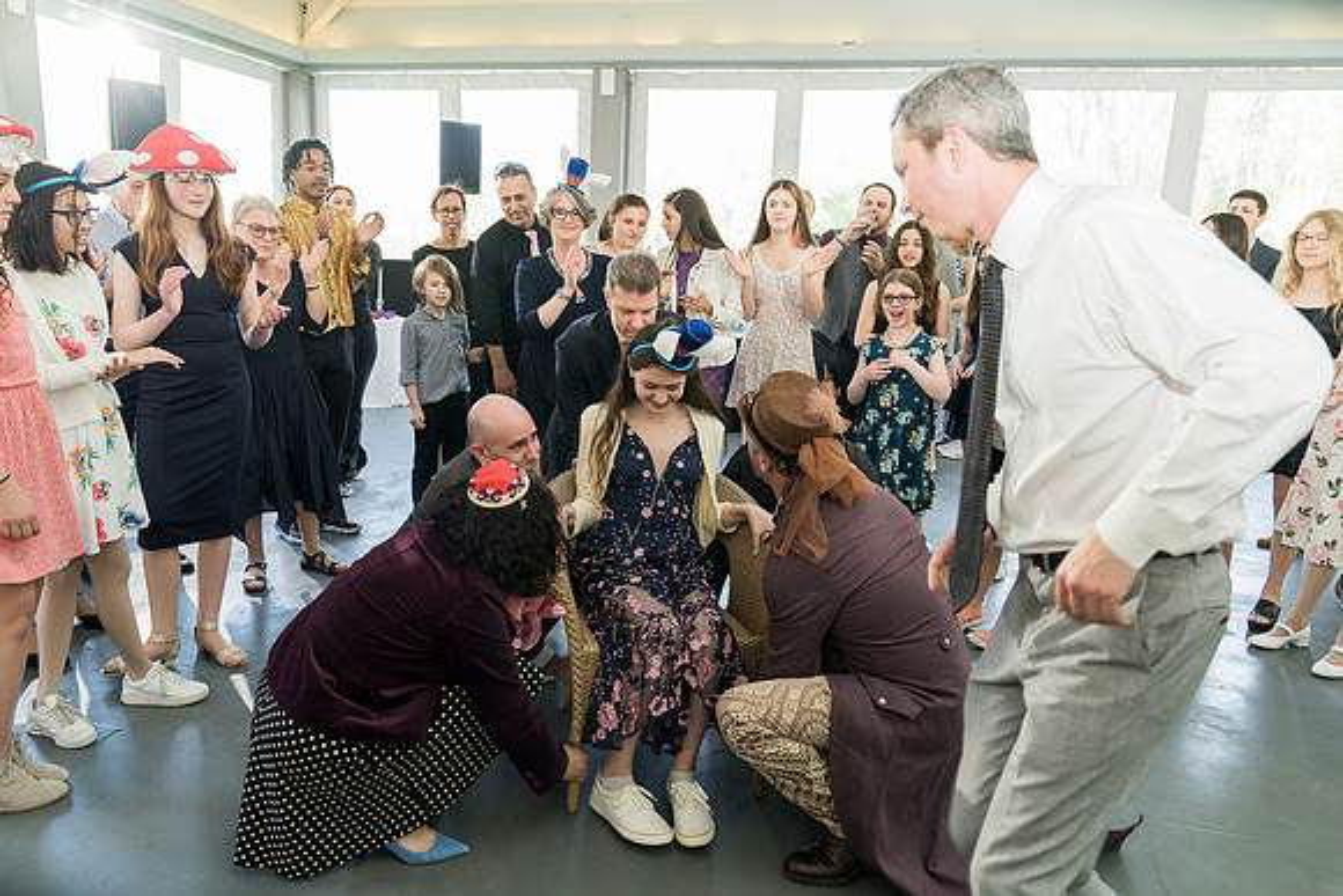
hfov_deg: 71.5
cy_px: 448
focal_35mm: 25
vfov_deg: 51.3
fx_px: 933
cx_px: 672
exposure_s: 1/200
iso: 1250
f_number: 4
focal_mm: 25
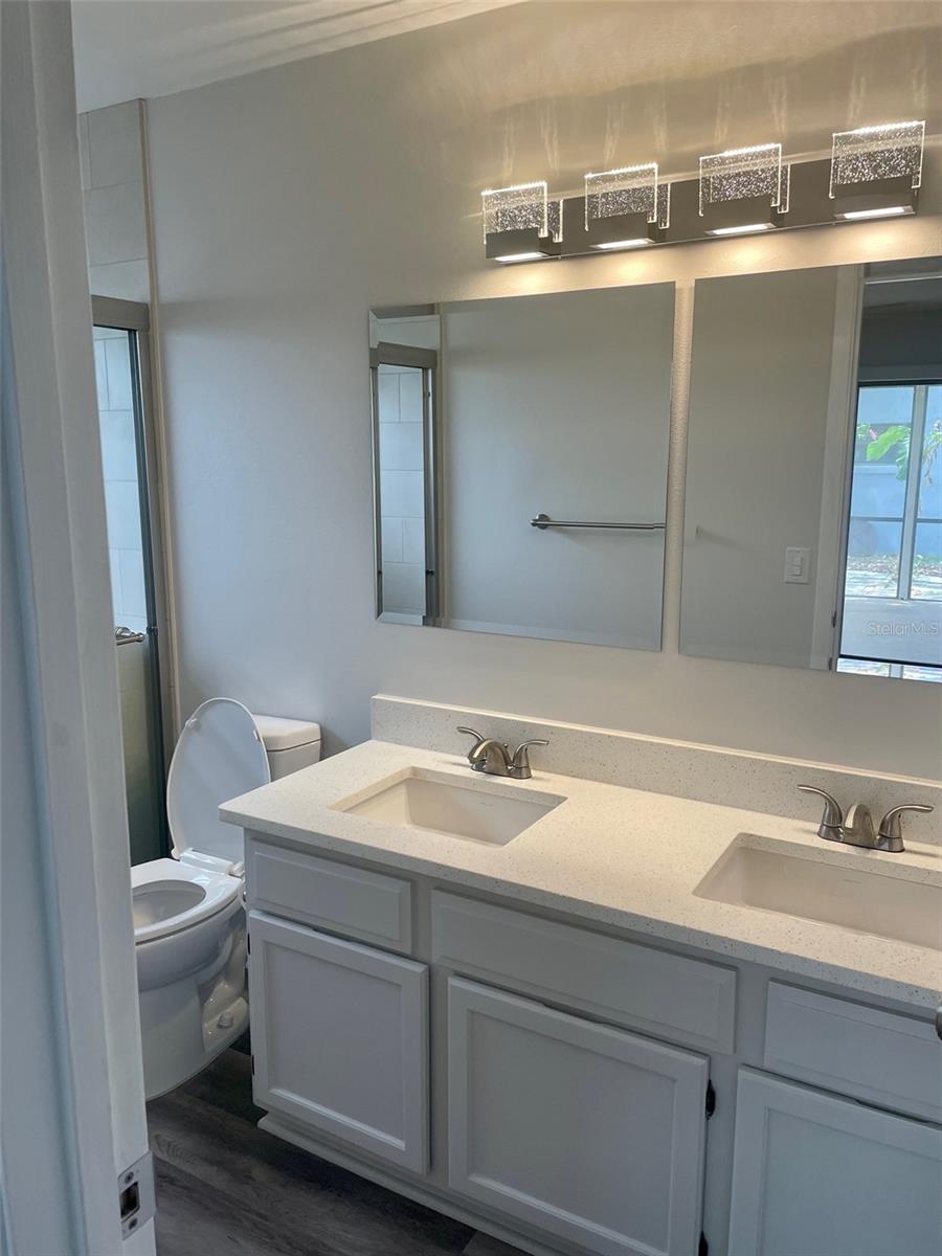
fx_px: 943
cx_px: 471
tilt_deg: -11.1
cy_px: 628
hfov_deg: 53.1
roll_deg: +0.7
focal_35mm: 26
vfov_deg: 67.3
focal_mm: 4.2
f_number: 1.6
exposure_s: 1/120
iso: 64
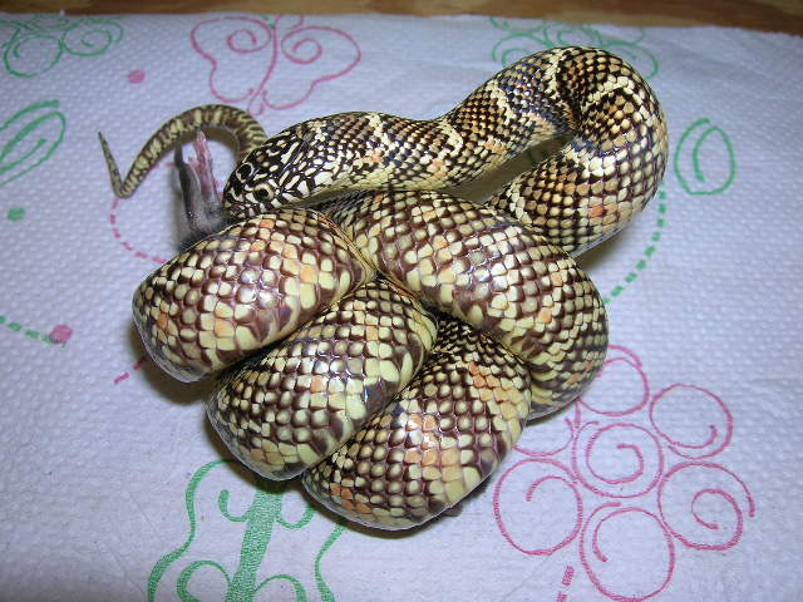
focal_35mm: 34
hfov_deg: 54.0
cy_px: 301
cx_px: 402
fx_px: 789
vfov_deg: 41.8
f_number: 4.9
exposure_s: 1/60.1
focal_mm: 5.7
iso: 50
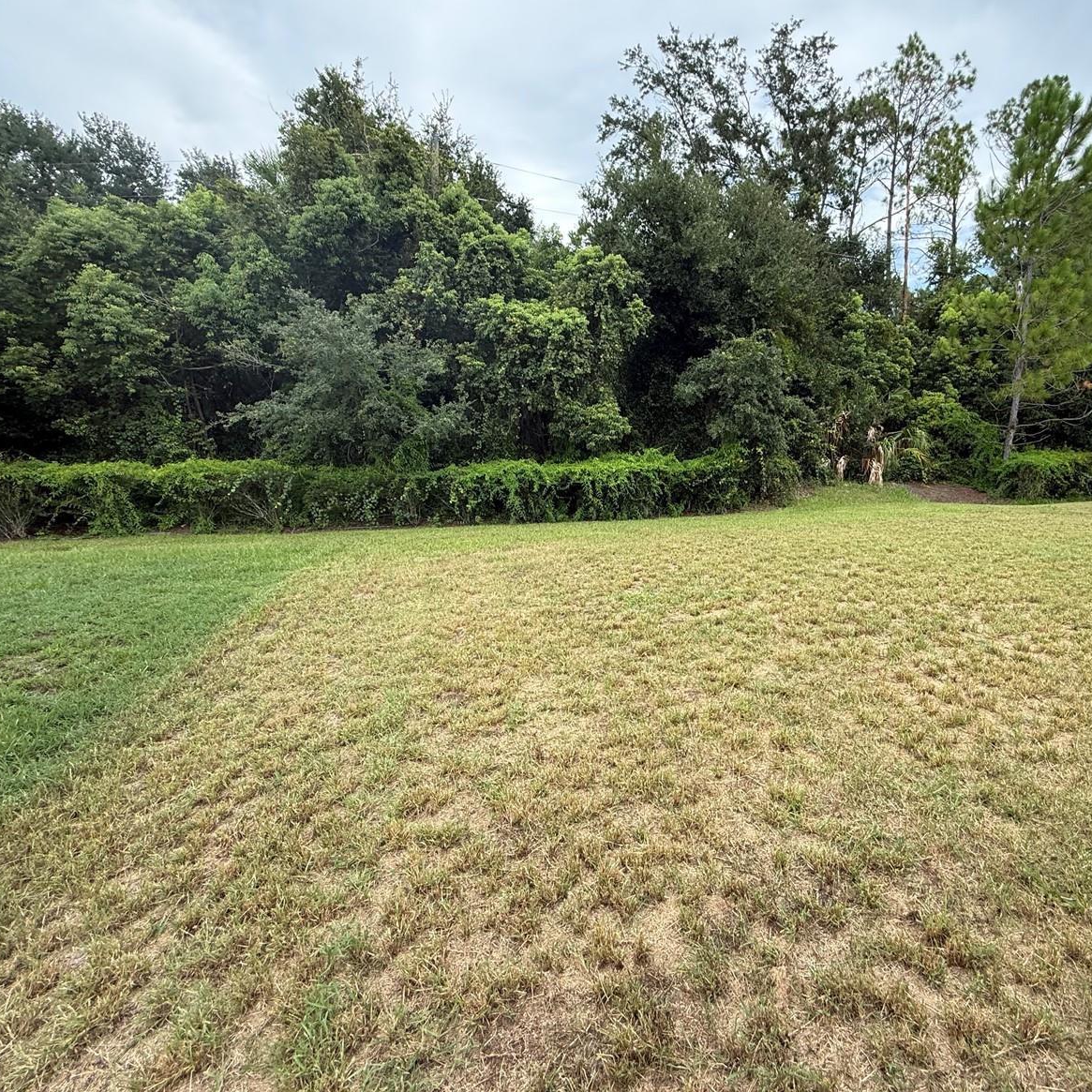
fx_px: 607
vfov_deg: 83.9
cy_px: 531
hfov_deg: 83.1
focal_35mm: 17
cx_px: 650
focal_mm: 2.22
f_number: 2.2
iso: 50
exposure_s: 1/549
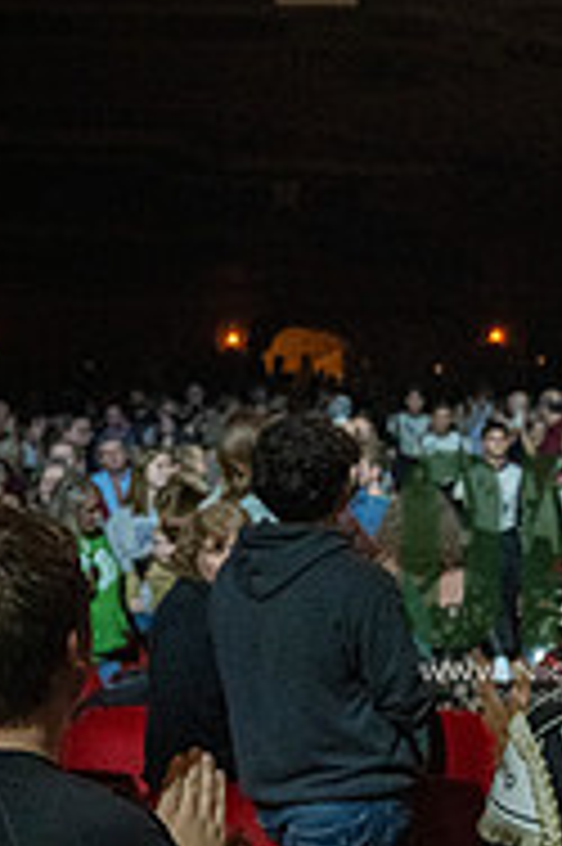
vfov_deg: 33.1
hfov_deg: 21.5
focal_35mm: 60
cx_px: 602
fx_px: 1407
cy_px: 576
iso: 12800
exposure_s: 1/500
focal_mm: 25
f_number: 2.8
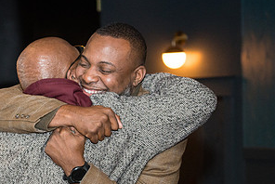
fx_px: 1109
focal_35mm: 145
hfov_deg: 14.0
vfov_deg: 9.5
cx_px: 23
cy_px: 153
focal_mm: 74
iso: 3200
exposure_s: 1/125
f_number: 4
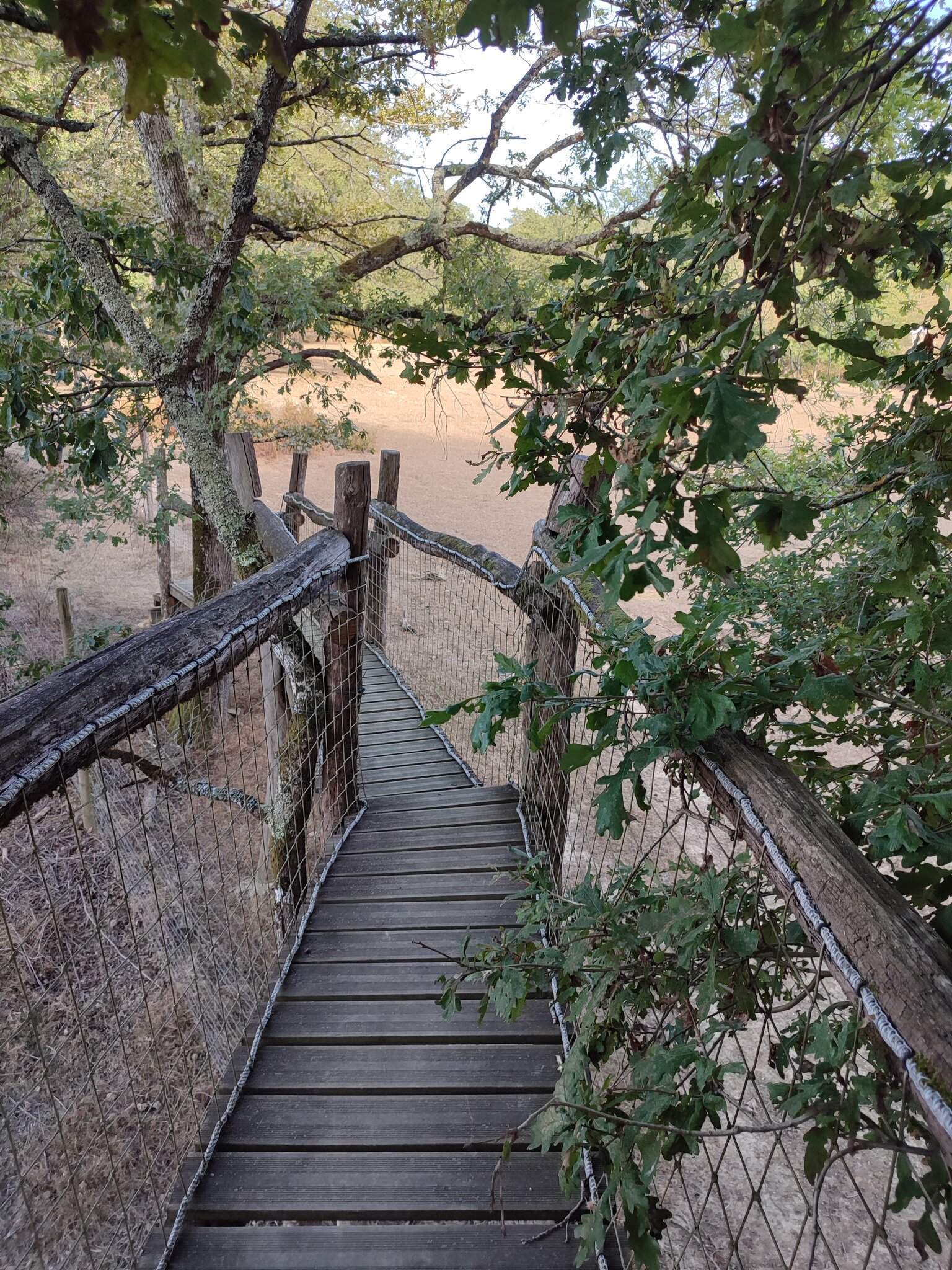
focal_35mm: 24
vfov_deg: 71.6
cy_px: 635
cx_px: 476
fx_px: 880
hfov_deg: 56.8
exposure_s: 1/100
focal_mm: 5.89
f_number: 1.89
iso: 64
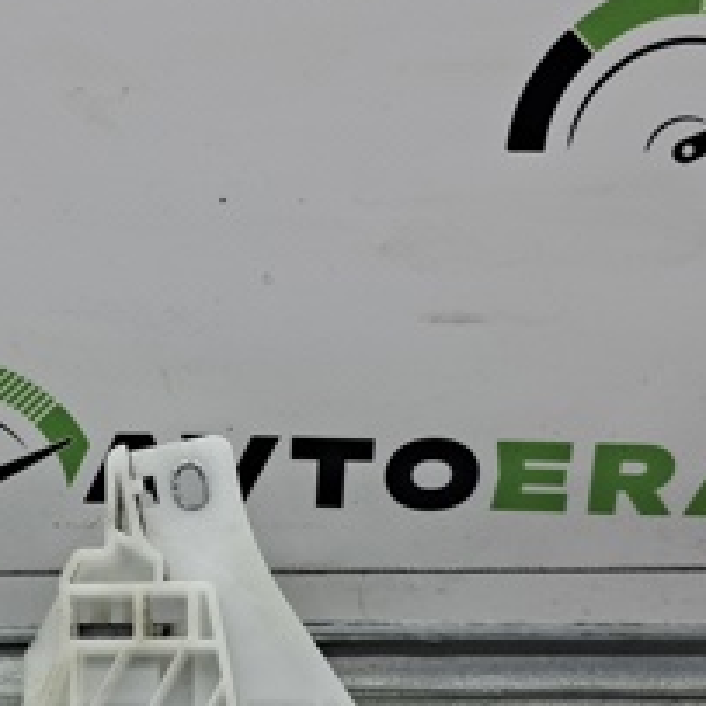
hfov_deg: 22.8
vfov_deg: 22.9
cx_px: 163
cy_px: 503
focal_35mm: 75
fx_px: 1731
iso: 50
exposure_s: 1/120
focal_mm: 4
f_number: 1.8
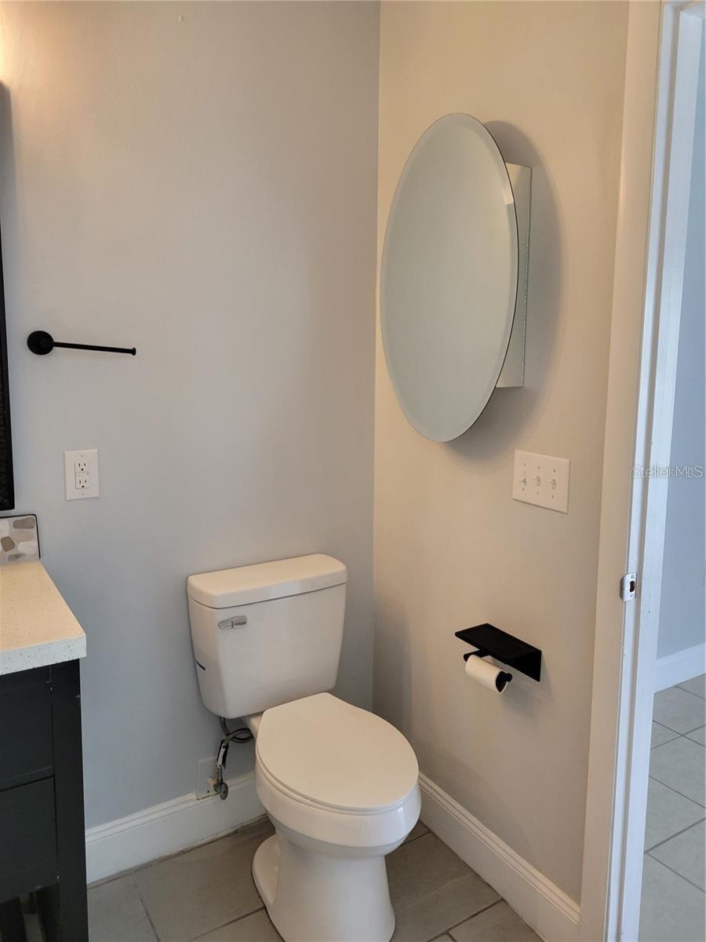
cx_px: 353
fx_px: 707
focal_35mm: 26
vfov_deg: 67.3
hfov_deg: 53.1
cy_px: 471
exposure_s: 1/120
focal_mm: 5.4
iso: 200
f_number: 1.8
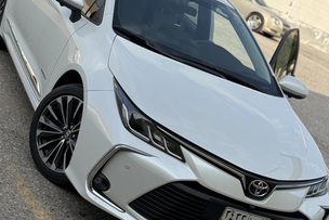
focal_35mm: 75
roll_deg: -26.3
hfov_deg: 27.0
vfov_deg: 18.2
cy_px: 86
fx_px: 686
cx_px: 159
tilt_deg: -10.3
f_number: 1.78
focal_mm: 6.76
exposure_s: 1/4098
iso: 64
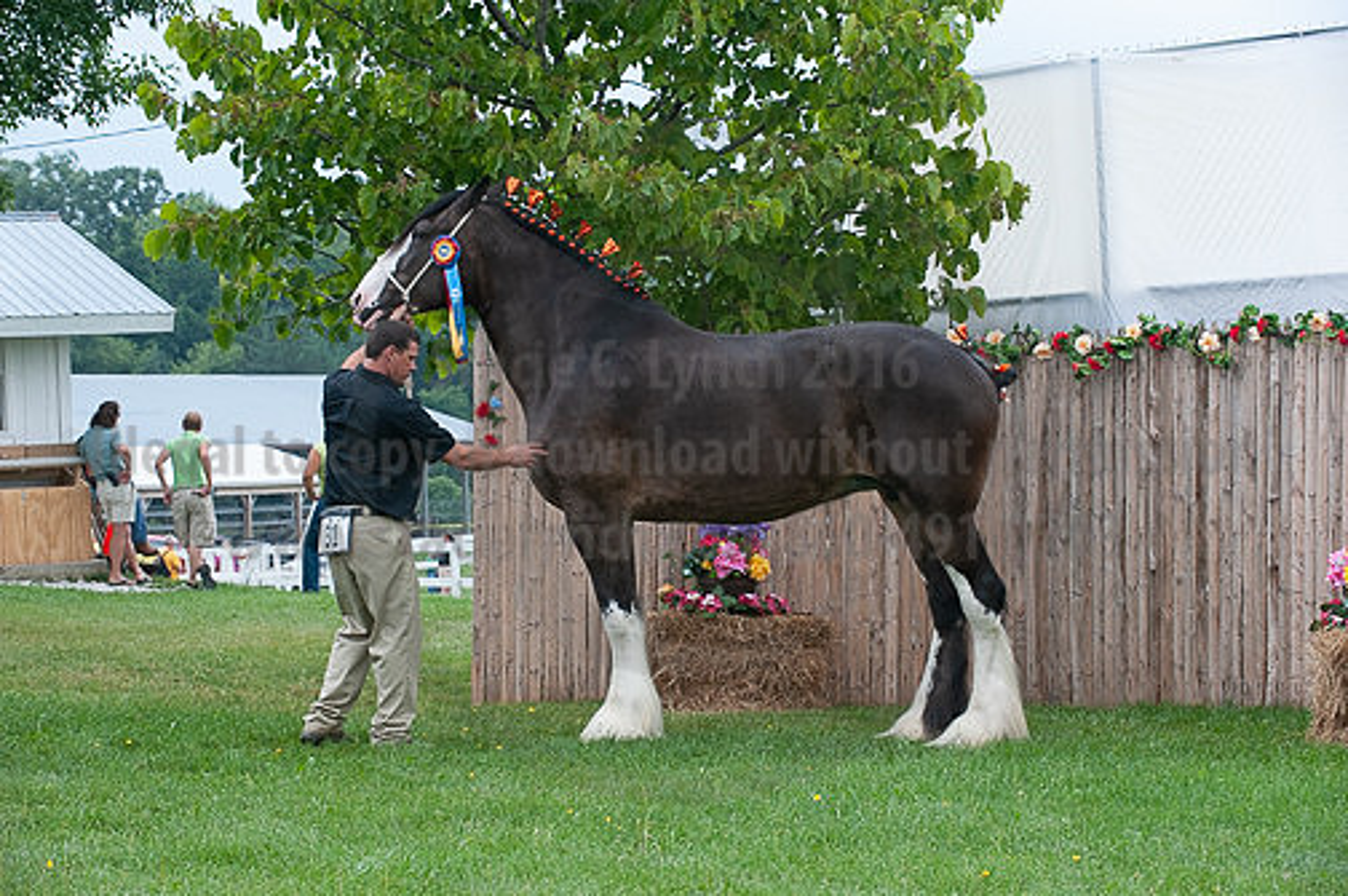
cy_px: 448
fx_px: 4339
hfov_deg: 17.7
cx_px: 674
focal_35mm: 116
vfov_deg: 11.8
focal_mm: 116
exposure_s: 1/1000
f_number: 5.6
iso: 1800
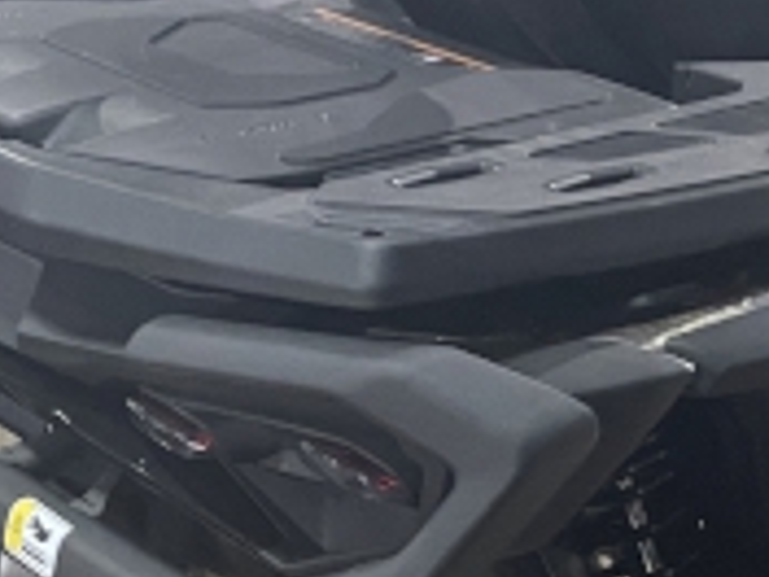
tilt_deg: -22.6
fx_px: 2621
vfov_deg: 12.5
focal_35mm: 118
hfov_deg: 15.1
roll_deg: +3.5
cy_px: 450
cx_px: 1245
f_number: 1.6
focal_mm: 4.2
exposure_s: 1/60
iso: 125
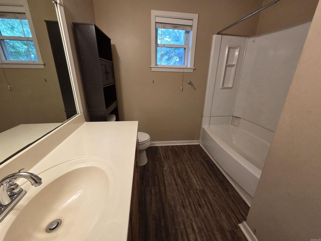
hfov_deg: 106.2
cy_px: 120
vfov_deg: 89.9
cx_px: 160
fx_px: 121
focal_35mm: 13
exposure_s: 1/60
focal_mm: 2.2
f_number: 2.2
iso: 250
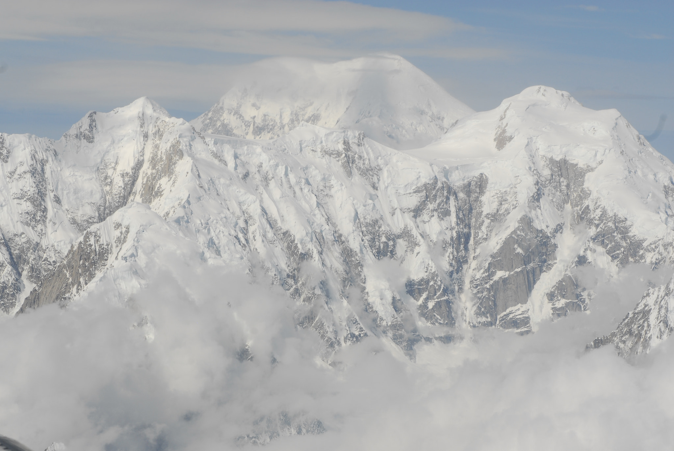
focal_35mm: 105
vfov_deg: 13.1
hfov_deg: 19.4
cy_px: 226
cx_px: 337
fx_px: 1968
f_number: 13
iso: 200
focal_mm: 70
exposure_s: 1/640
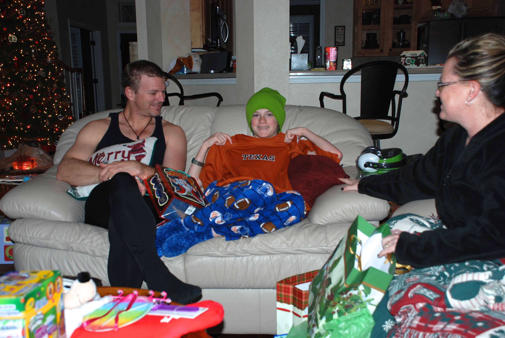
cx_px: 252
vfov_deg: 32.0
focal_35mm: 42
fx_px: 590
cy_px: 169
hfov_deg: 46.3
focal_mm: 28
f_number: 4
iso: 200
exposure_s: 1/60
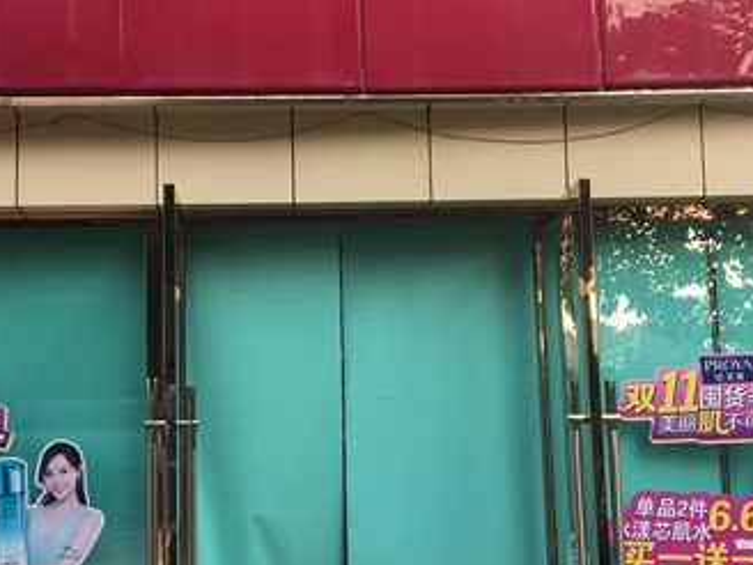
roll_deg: +1.4
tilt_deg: +7.4
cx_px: 328
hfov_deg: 32.1
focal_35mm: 60
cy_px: 323
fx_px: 1305
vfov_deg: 24.4
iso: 25
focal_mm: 4.15
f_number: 2.2
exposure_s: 1/166
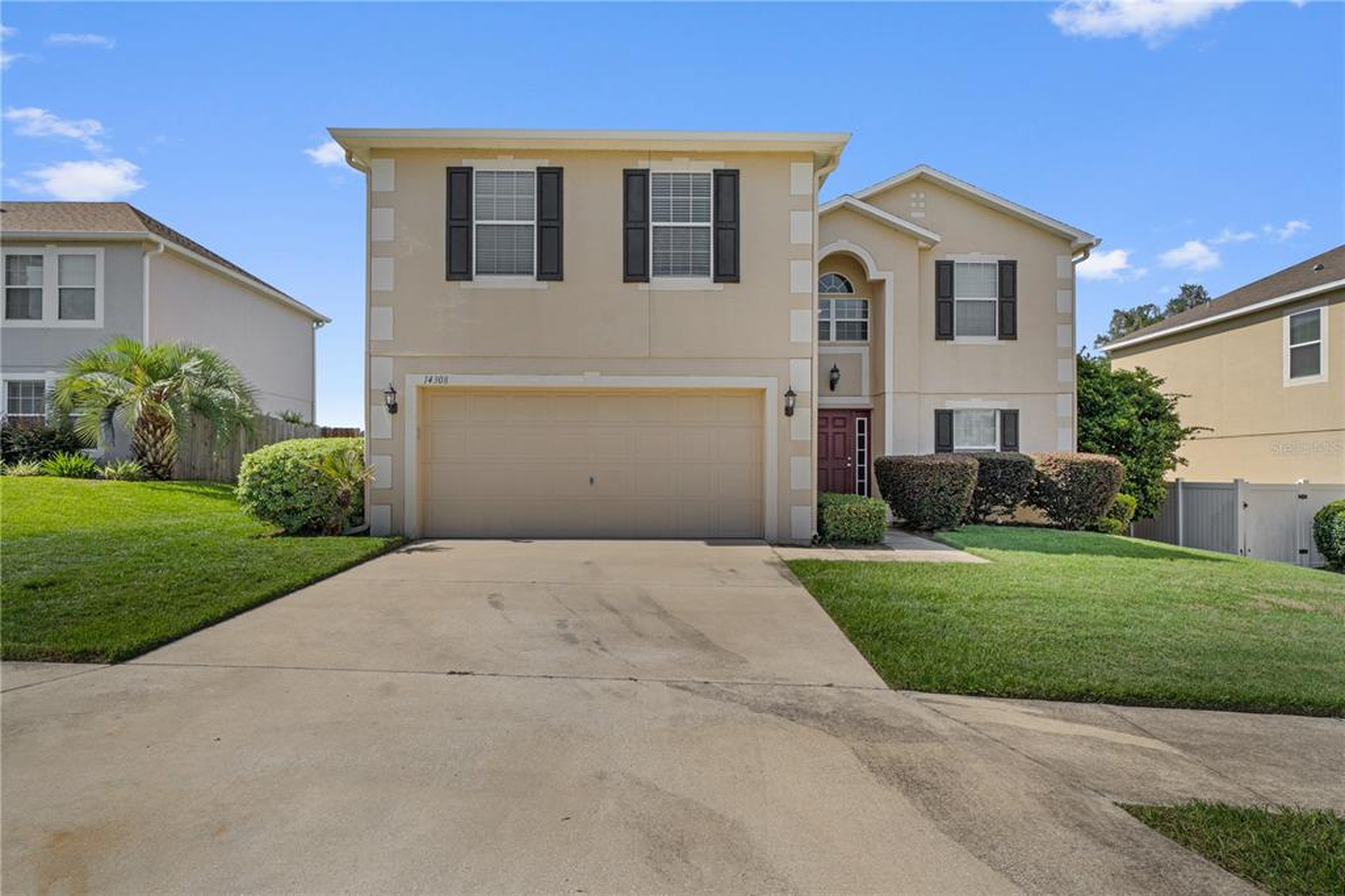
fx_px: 710
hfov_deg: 86.9
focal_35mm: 19
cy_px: 448
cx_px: 672
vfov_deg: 64.5
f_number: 8
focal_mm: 19
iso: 100
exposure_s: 1/100
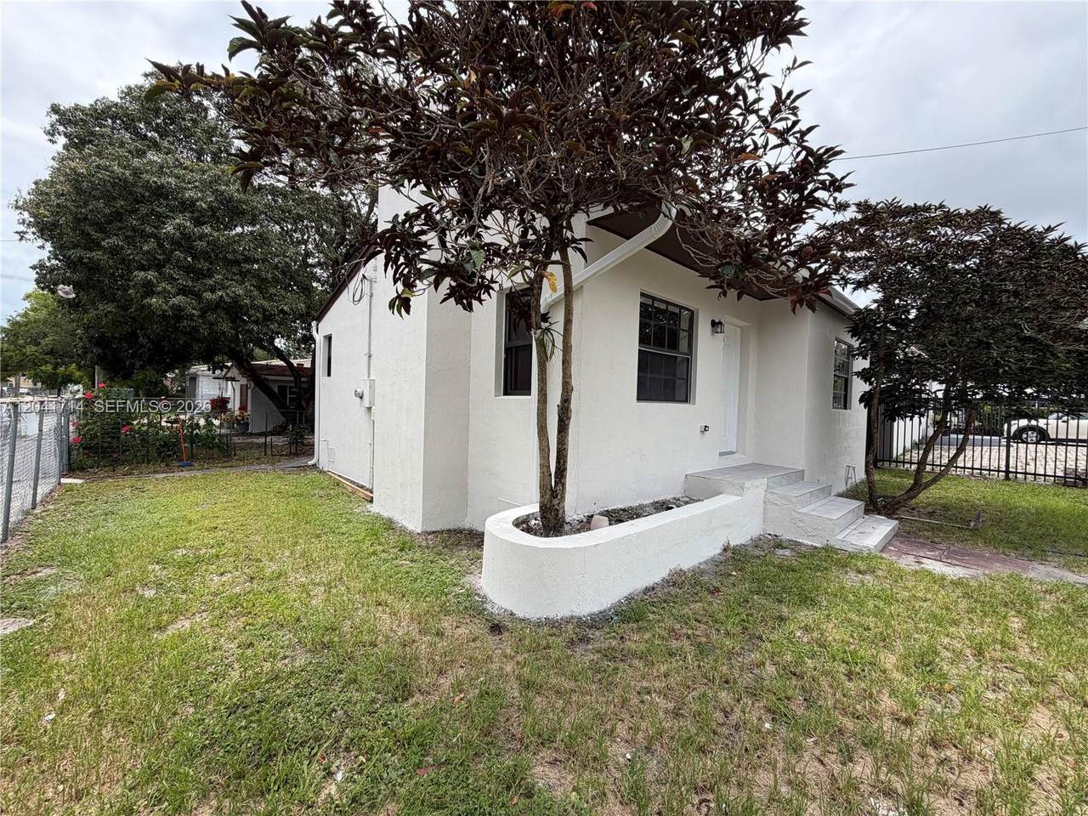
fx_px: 440
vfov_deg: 85.7
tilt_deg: -0.4
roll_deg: -1.9
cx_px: 544
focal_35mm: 14
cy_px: 408
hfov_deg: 102.1
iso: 32
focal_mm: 2.22
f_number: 2.2
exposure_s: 1/779
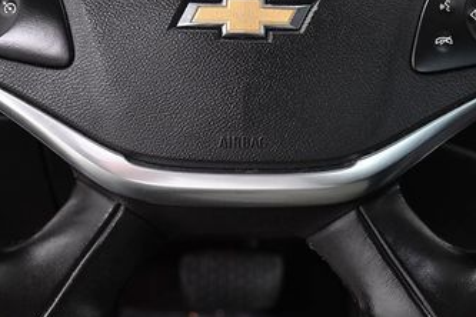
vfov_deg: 18.2
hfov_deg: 27.0
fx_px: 992
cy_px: 136
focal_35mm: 75
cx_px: 249
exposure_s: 1/250
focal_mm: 26
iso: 2500
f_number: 4
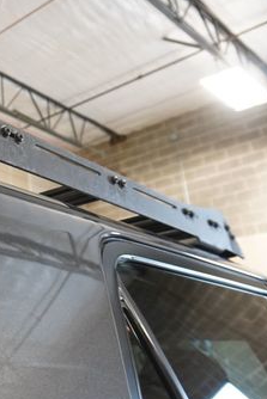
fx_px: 511
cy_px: 172
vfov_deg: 42.6
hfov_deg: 25.8
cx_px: -65
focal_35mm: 46
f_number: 4
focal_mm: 16
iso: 2000
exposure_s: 1/60
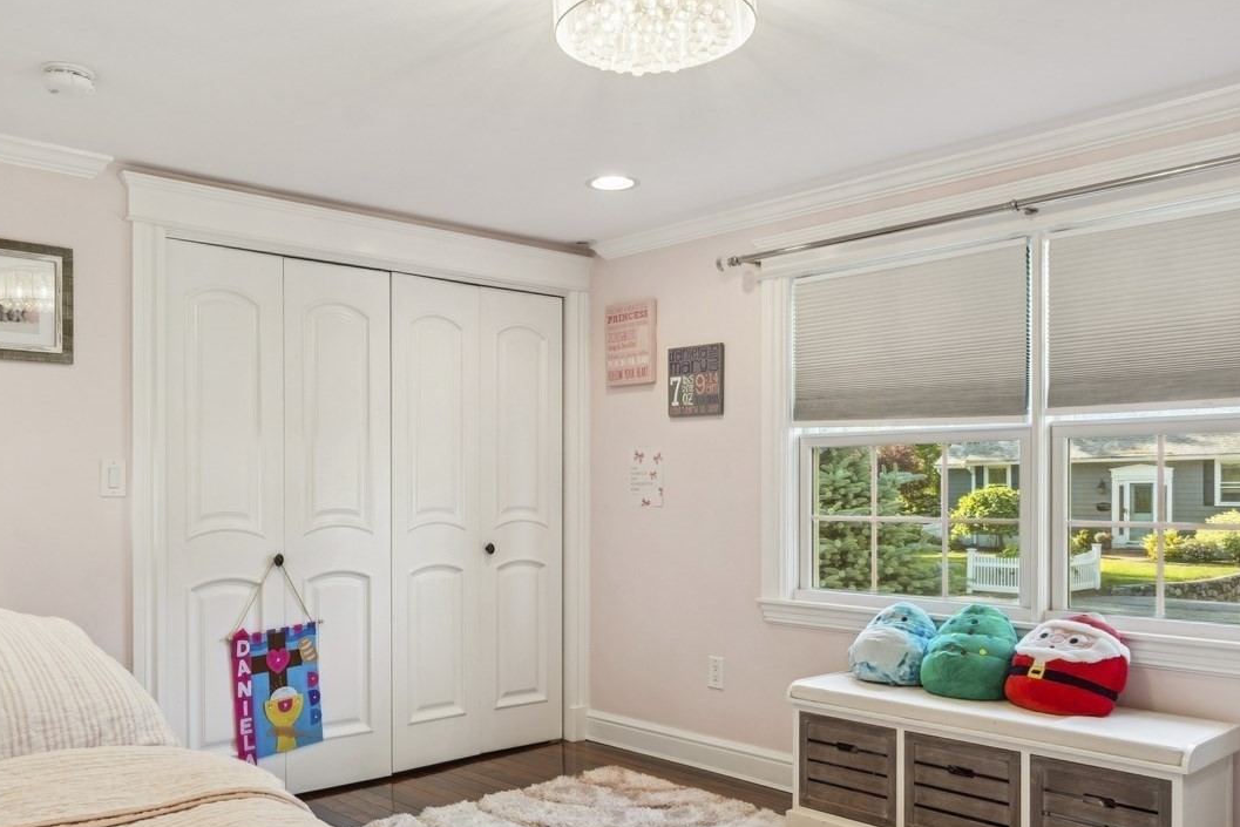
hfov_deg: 58.7
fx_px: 1101
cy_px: 514
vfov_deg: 40.9
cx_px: 567
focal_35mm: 32
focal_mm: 16.5
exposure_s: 1/2
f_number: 8
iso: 100
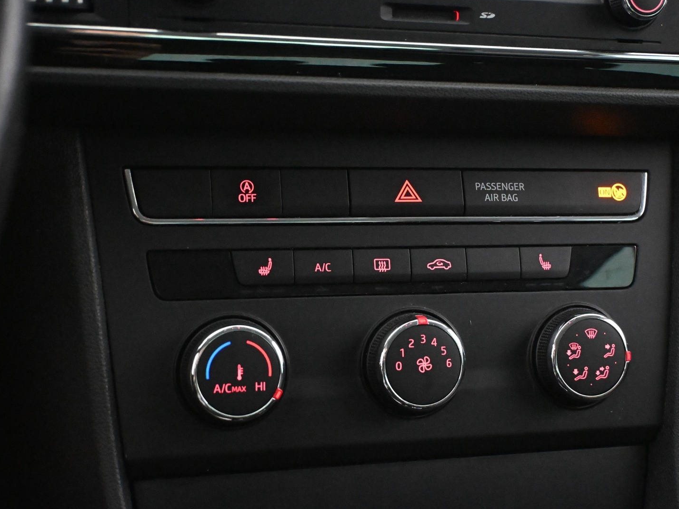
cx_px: 381
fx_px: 1157
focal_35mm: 59
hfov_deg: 32.7
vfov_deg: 24.8
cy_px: 253
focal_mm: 36
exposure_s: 1/40
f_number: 5.3
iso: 12800
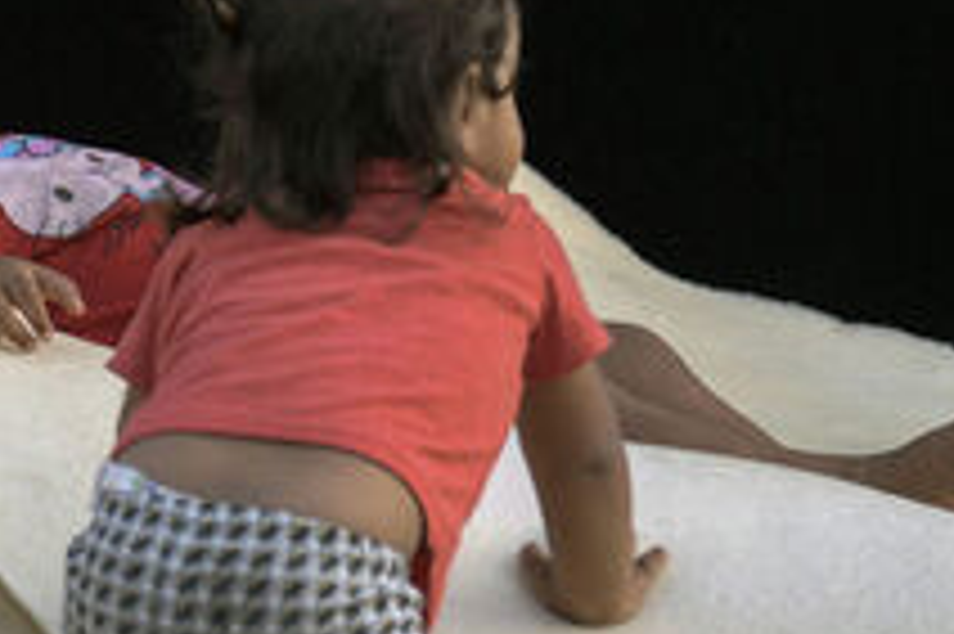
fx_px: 4793
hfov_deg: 11.3
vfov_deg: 7.6
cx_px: 104
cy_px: 564
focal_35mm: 181
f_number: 3.2
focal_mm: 48
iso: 160
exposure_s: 1/640
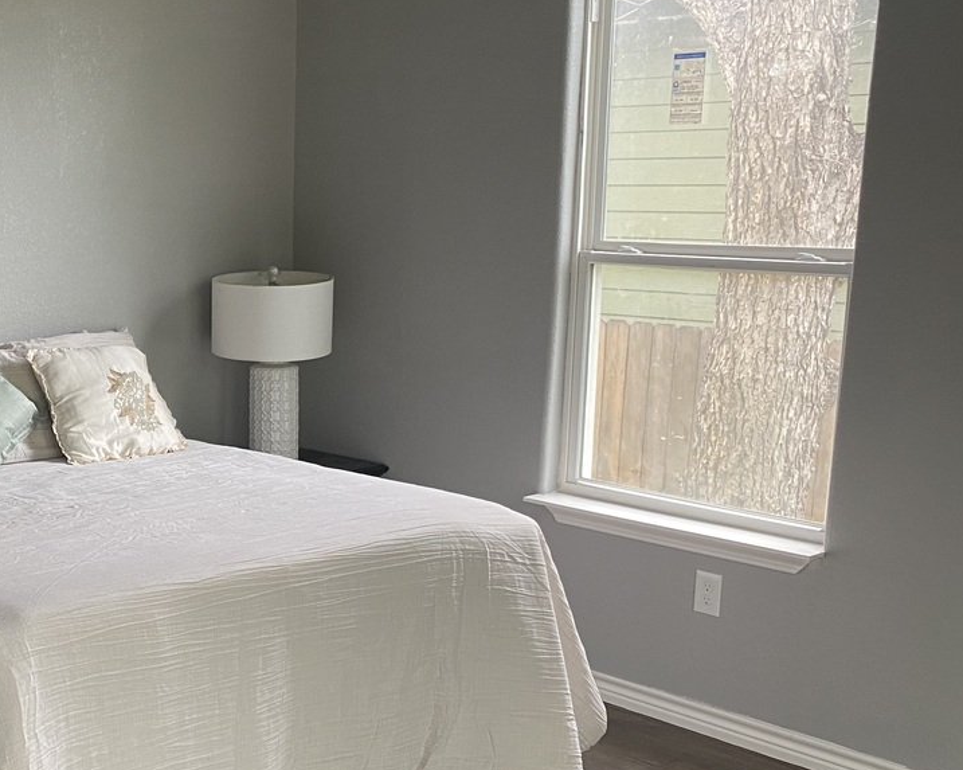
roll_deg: +1.2
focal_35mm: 51
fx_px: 1453
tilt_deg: -12.0
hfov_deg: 34.2
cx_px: 59
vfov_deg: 29.5
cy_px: 482
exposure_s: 1/91
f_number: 1.8
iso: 125
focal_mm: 4.25
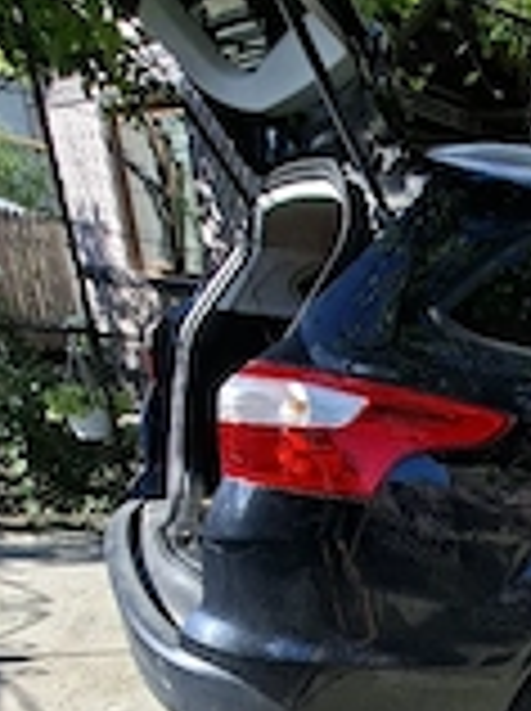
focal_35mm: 33
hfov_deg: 35.1
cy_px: 738
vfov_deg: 45.2
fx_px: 677
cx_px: 616
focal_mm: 1.74
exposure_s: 1/417
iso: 40
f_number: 2.2
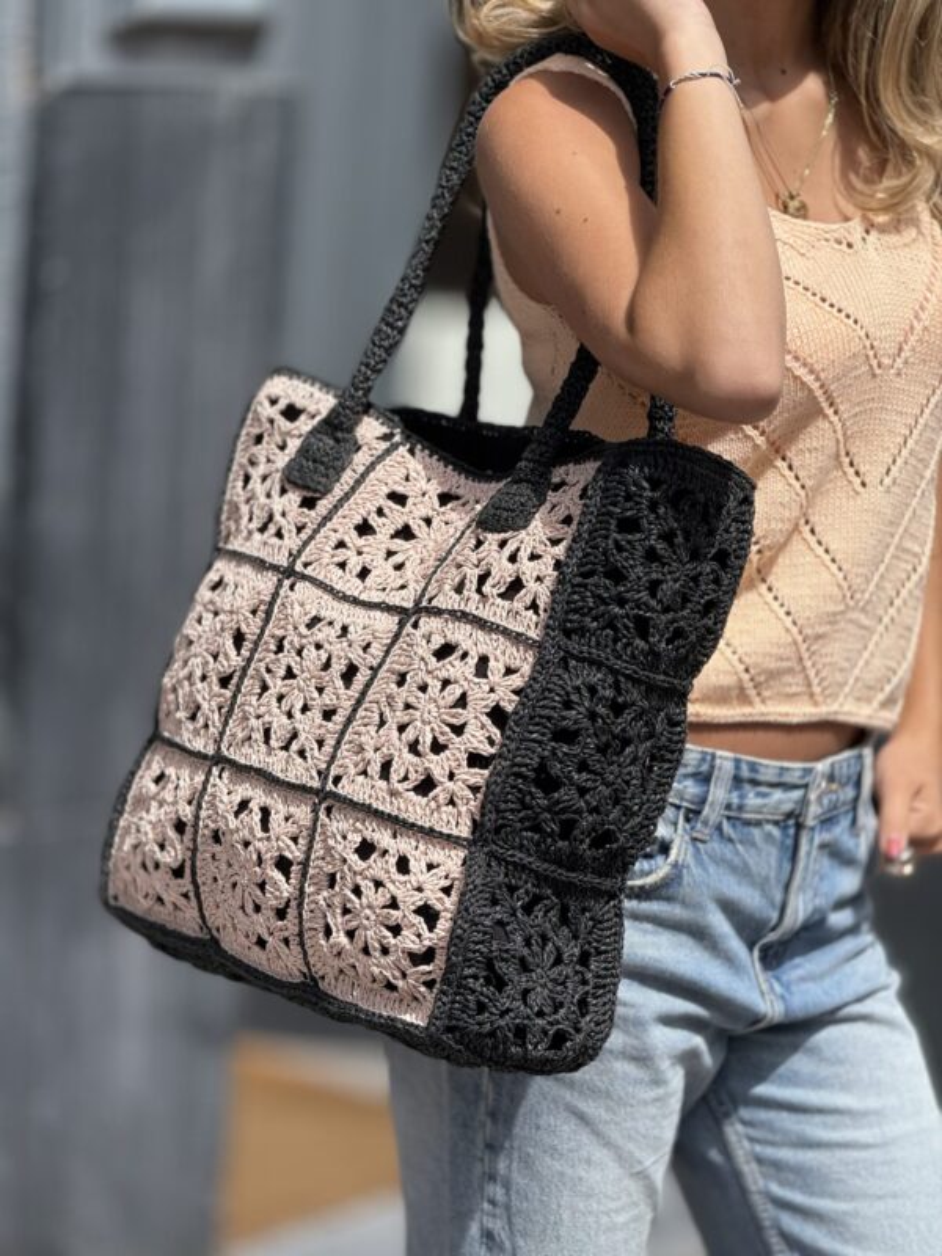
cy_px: 628
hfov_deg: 12.3
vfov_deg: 16.4
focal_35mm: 120
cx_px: 471
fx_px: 4354
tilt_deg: -8.4
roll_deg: -4.0
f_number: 2.8
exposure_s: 1/1451
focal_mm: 15.66
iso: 50
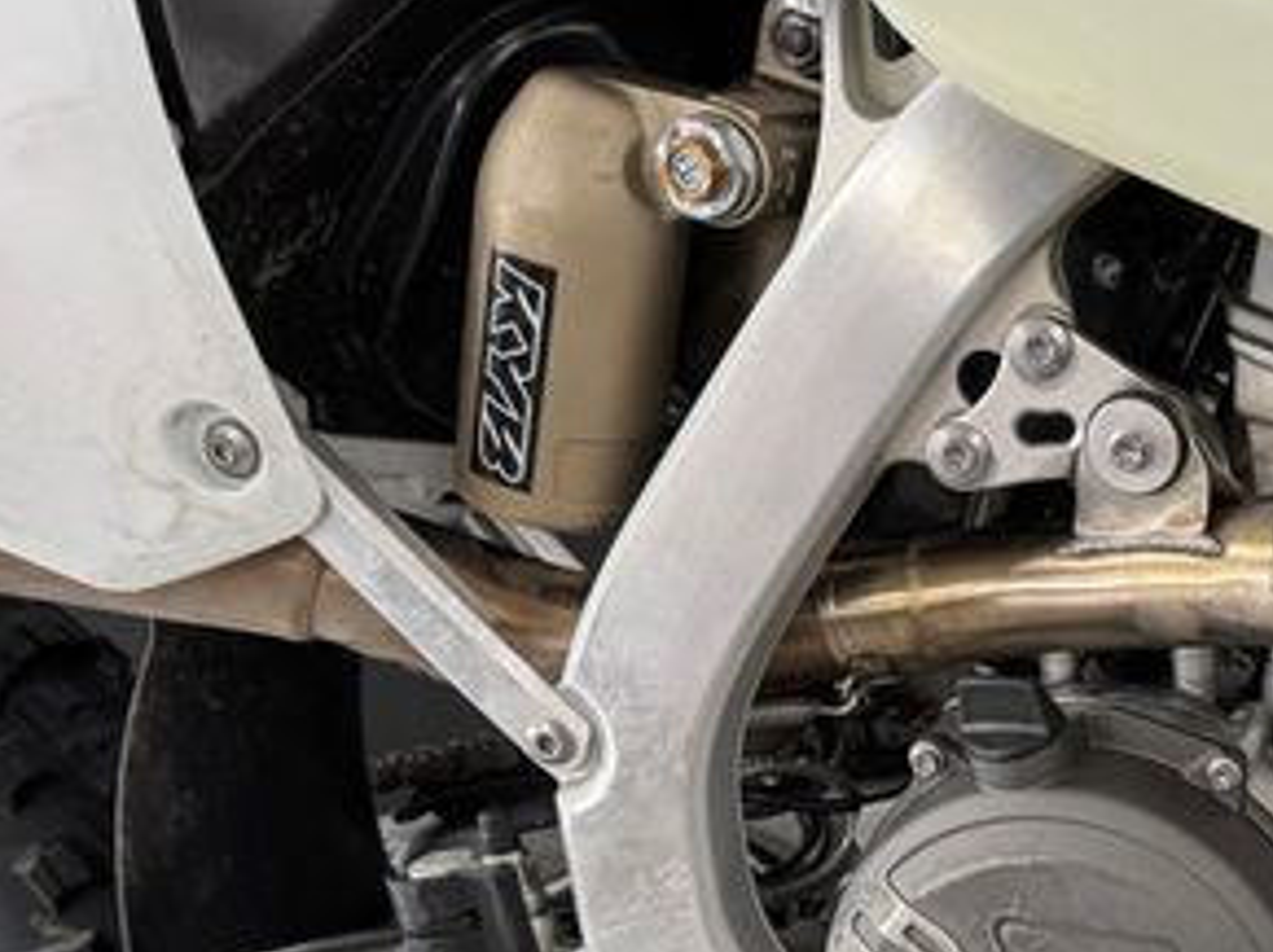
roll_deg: +3.0
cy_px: 855
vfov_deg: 26.6
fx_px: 1947
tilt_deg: -24.1
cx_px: 1361
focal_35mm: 53
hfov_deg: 32.4
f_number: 1.78
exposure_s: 1/50
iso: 125
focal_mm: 6.76
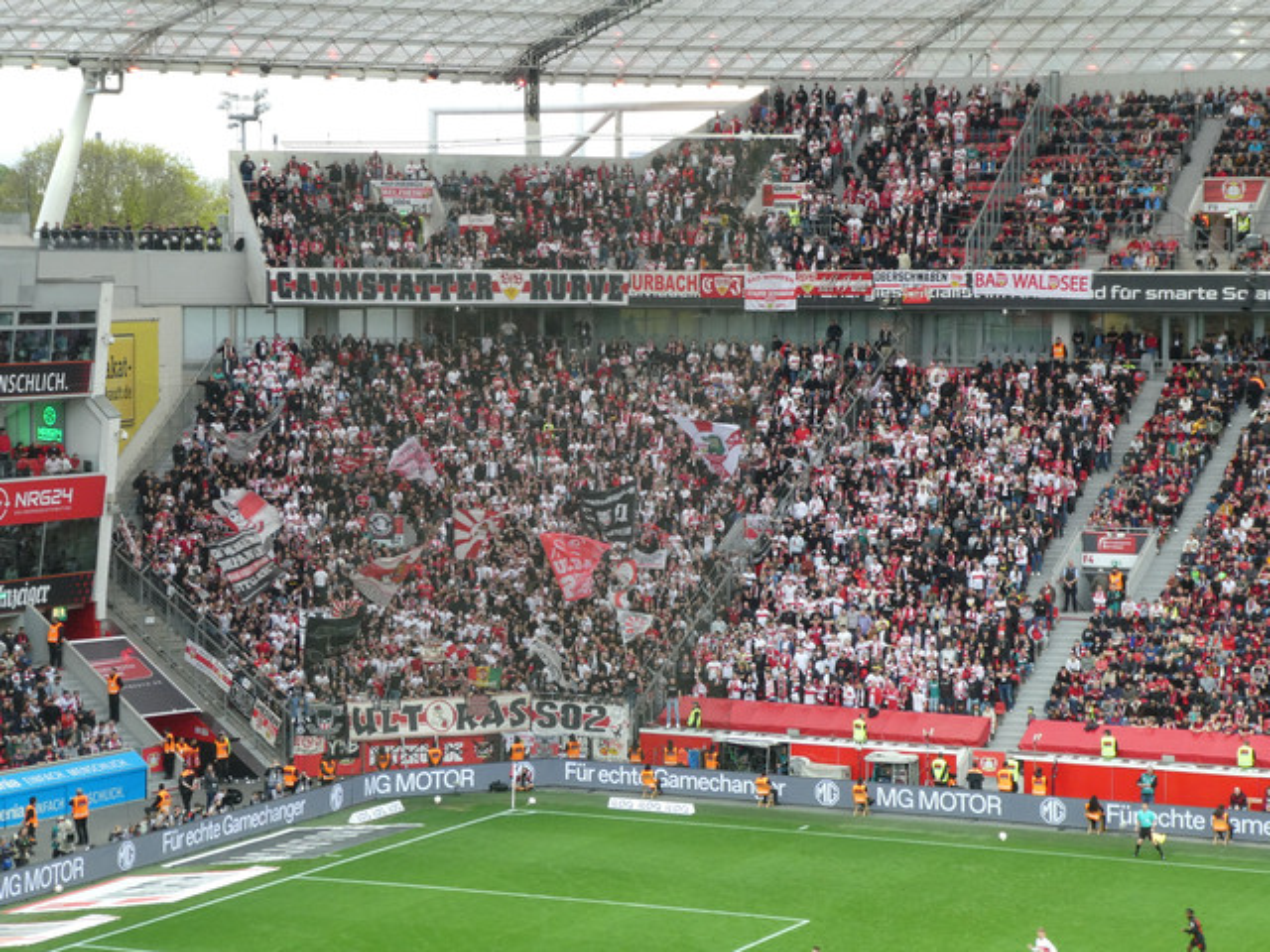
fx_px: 3302
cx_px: 635
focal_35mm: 90
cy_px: 476
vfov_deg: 16.4
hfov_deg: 21.8
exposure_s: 1/80
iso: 250
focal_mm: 16.1
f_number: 4.9
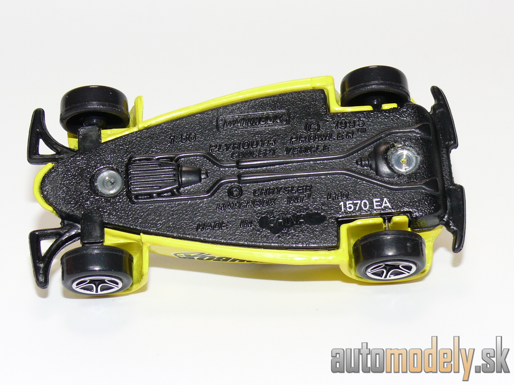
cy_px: 192
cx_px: 257
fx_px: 1529
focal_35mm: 103
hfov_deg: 19.1
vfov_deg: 14.4
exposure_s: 1/30
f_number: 4
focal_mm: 13.6
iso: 100
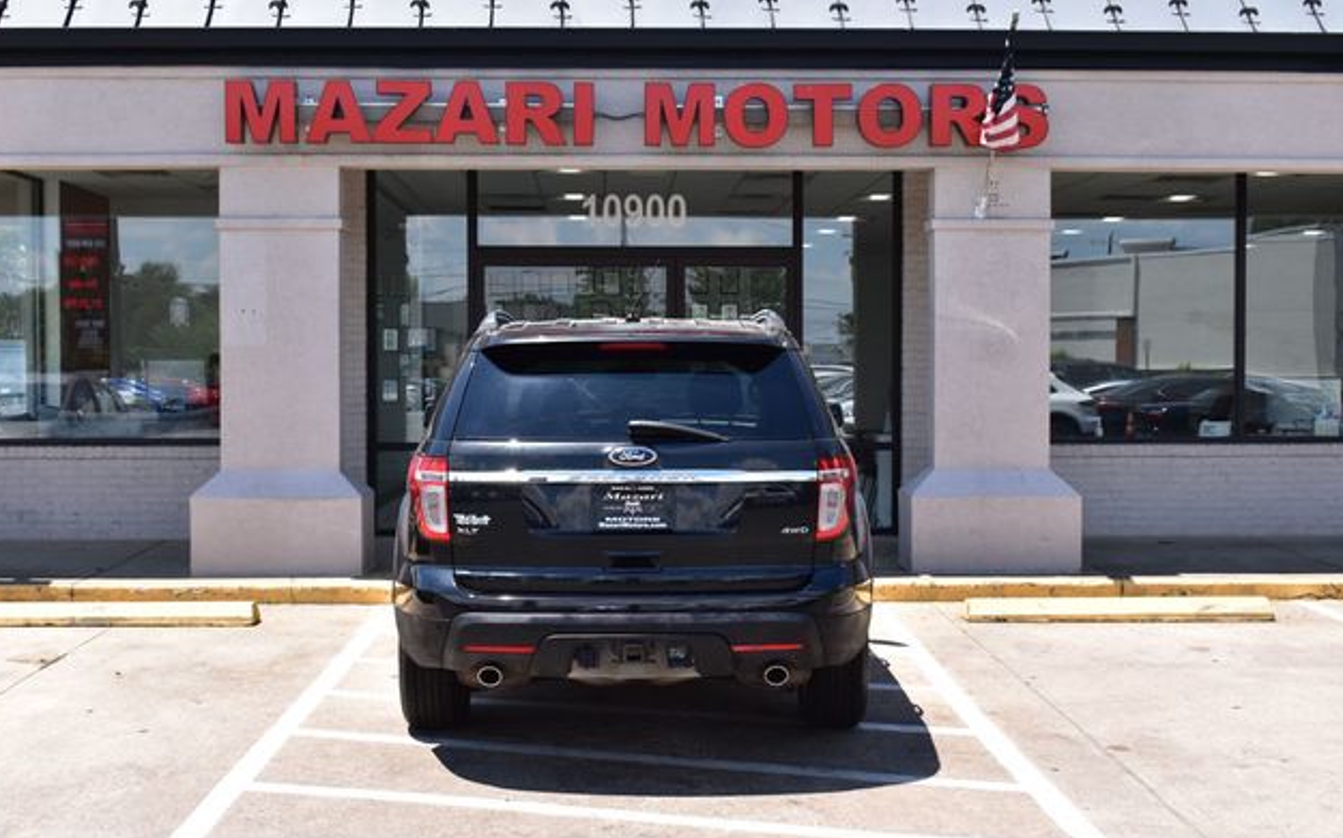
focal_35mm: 49
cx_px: 660
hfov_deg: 41.4
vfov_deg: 26.6
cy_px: 423
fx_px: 1775
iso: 400
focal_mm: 31
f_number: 10
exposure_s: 1/320
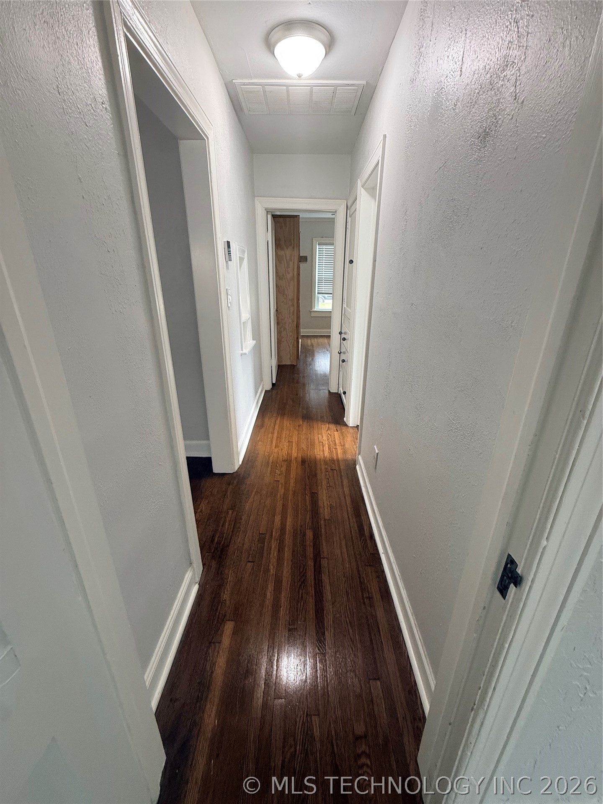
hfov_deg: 85.7
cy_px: 402
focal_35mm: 14
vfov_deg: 102.1
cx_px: 302
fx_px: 325
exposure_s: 1/60
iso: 160
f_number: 2.2
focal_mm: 2.22
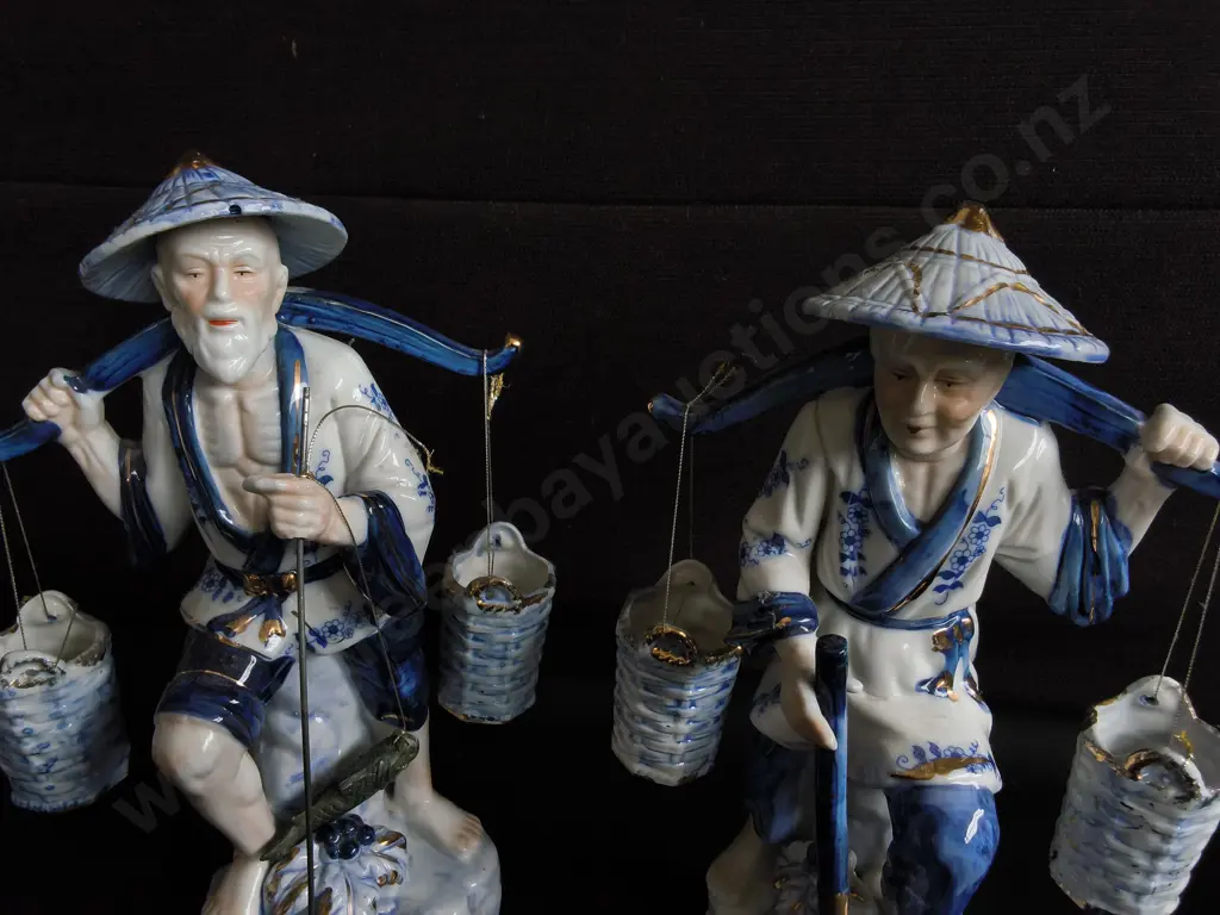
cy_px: 458
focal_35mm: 27
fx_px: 952
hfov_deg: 65.3
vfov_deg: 51.4
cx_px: 610
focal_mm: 2.87
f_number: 2
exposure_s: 1/100
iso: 64
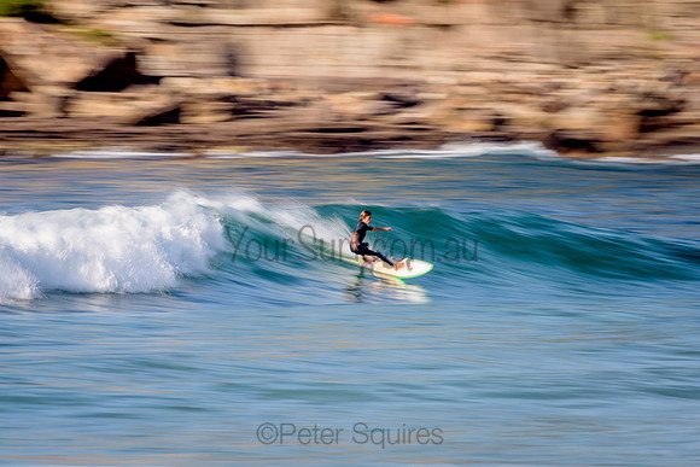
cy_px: 239
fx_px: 11921
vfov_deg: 2.2
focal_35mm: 613
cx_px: 359
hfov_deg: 3.4
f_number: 11
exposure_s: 1/13
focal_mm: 500
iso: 31
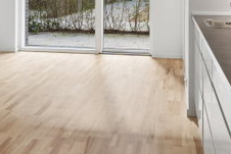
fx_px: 352
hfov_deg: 36.3
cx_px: 117
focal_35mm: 55
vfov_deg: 22.5
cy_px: -38
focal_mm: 11.5
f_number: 8
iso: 200
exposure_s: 1/10
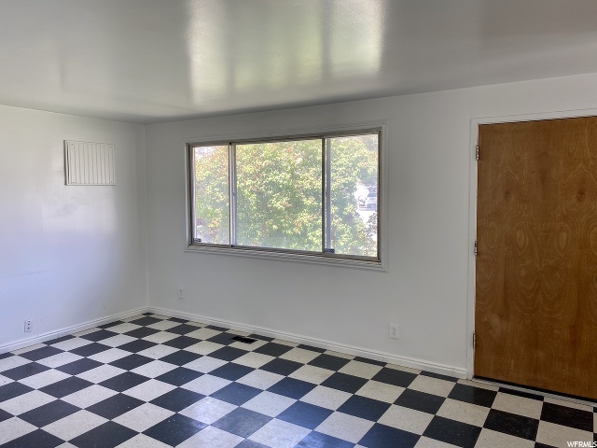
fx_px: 448
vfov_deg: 53.1
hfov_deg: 67.3
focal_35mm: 26
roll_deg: +0.1
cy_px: 224
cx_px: 298
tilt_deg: -3.4
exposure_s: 1/122
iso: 40
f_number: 1.8
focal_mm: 4.25
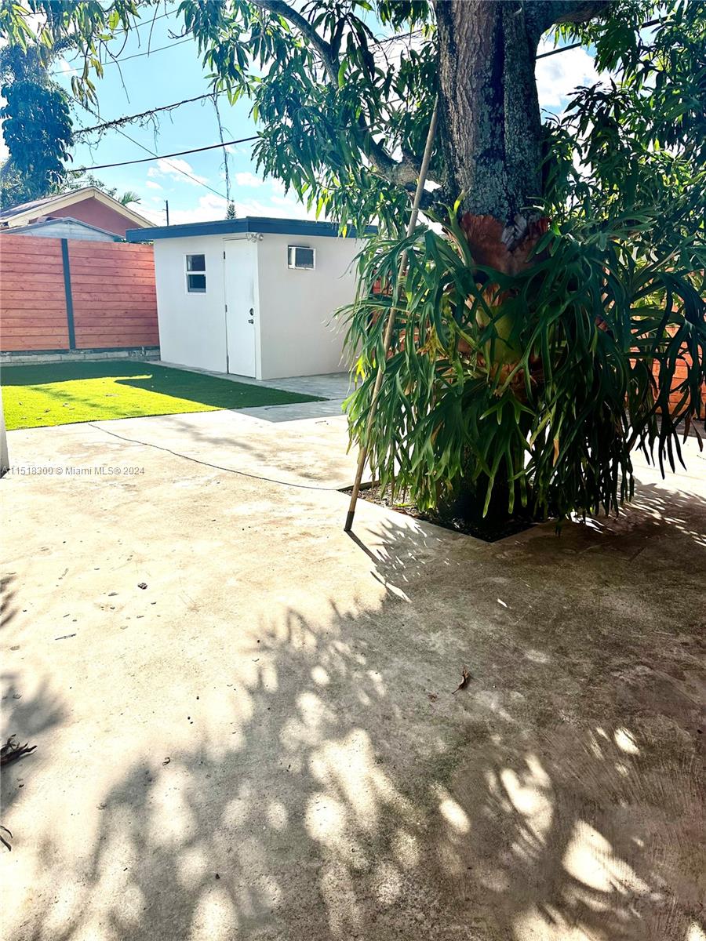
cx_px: 353
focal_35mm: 24
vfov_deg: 71.6
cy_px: 470
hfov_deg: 56.8
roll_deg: -2.0
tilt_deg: -14.4
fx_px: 653
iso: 80
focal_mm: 6.86
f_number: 1.78
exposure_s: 1/4184
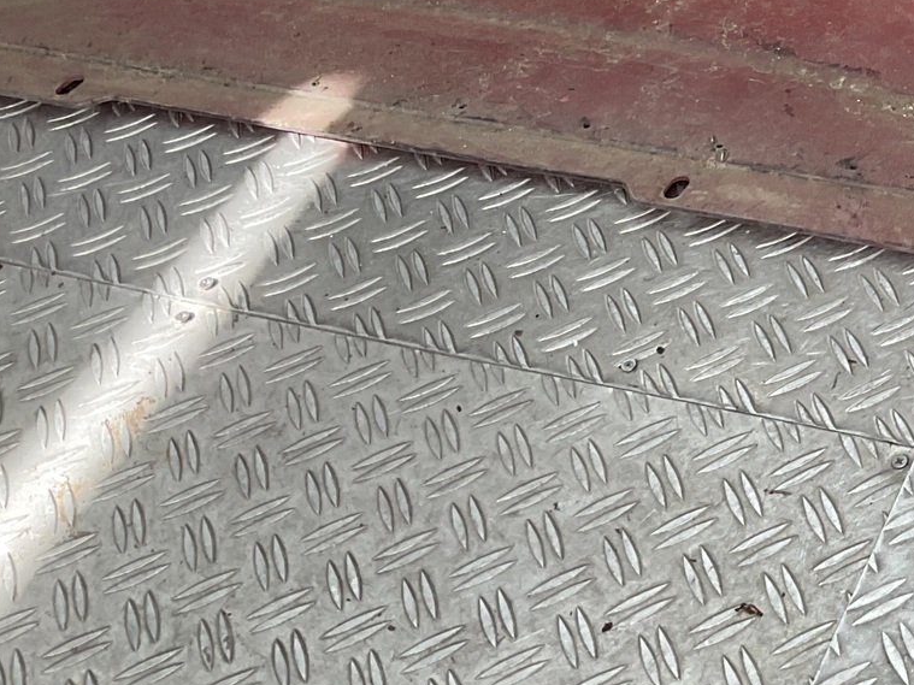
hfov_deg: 23.2
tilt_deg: -39.9
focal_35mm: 77
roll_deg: +8.2
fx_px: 2033
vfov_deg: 18.4
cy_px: -66
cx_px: 1095
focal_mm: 3
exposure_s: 1/120
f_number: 1.8
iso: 25
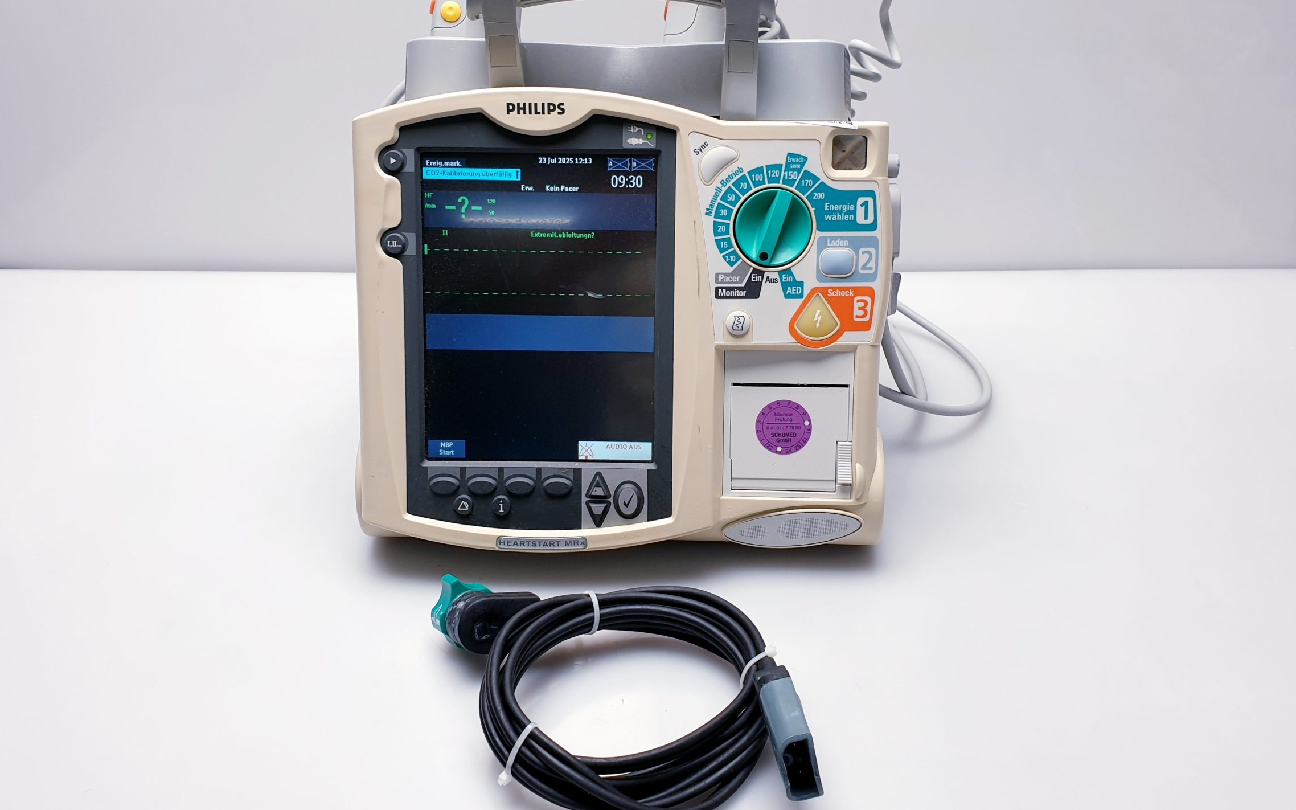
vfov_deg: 40.5
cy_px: 342
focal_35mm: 31
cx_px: 650
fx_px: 1095
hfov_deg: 61.2
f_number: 2.4
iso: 64
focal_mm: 4.3
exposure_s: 1/100
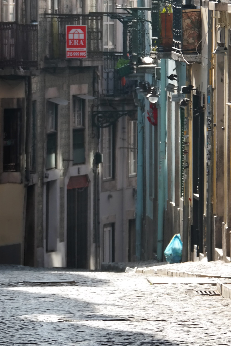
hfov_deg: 2.4
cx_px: 133
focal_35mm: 579
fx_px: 5573
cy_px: 21
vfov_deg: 3.6
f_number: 5.6
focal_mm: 171
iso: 200
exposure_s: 1/320
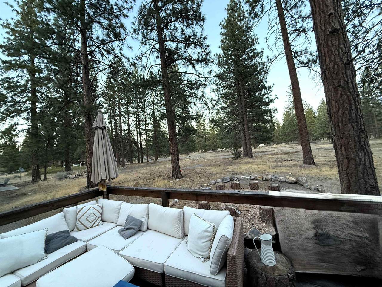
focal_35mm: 14
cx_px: 191
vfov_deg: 85.7
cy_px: 144
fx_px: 154
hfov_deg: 102.1
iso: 320
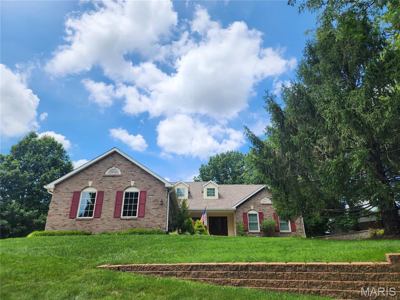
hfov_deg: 73.9
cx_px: 200
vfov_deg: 58.9
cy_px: 150
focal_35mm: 23
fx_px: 266
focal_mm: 6.4
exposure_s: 1/1013
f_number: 1.8
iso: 12
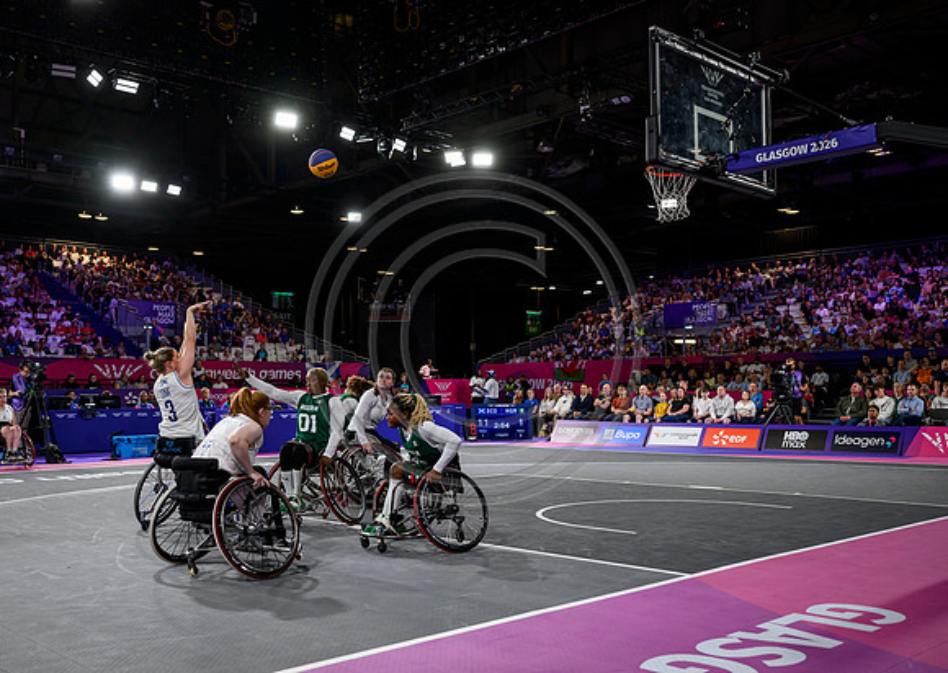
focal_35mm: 35
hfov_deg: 53.0
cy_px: 367
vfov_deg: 39.1
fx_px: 947
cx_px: 398
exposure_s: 1/640
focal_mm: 31
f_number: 2.8
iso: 500
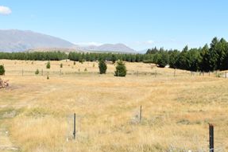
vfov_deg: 22.7
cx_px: 71
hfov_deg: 33.6
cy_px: 115
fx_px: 373
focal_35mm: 59
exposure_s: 1/400
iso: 200
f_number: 10
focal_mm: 24
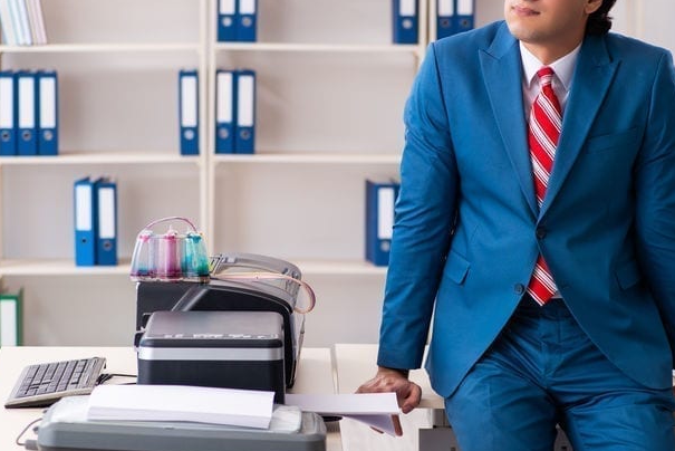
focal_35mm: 147
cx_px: 332
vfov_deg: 9.3
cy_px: 184
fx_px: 2757
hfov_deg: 14.0
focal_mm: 105
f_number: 5
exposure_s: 1/100
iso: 100
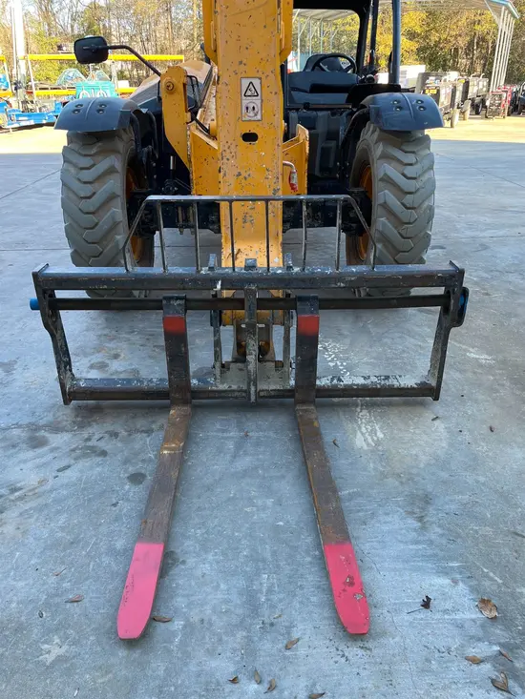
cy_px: 350
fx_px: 526
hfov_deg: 53.1
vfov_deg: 67.3
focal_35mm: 26
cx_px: 262
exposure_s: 1/143
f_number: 1.6
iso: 50
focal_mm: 5.1
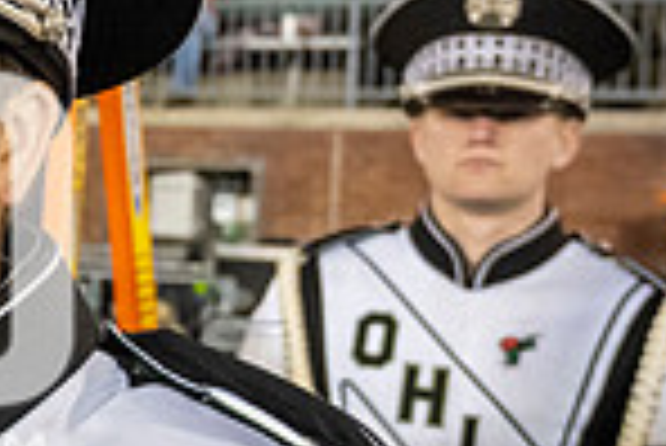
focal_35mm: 94
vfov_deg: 14.6
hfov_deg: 19.5
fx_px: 1741
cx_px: -266
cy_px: 286
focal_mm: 24
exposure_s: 1/500
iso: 2000
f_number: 4
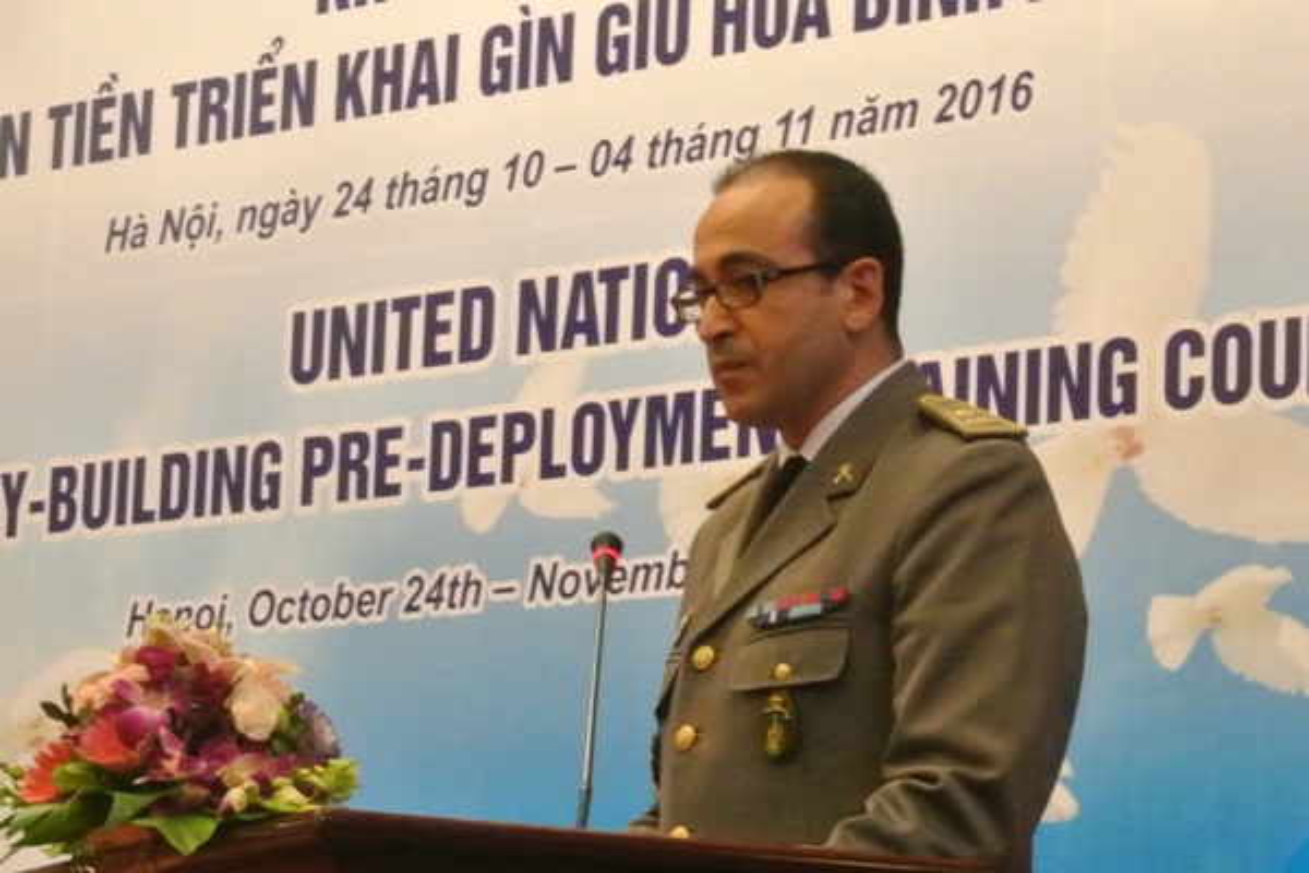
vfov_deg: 18.4
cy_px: 436
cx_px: 654
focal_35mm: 74
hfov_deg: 27.3
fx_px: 2691
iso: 3200
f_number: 5.6
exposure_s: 1/15
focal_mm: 27.5
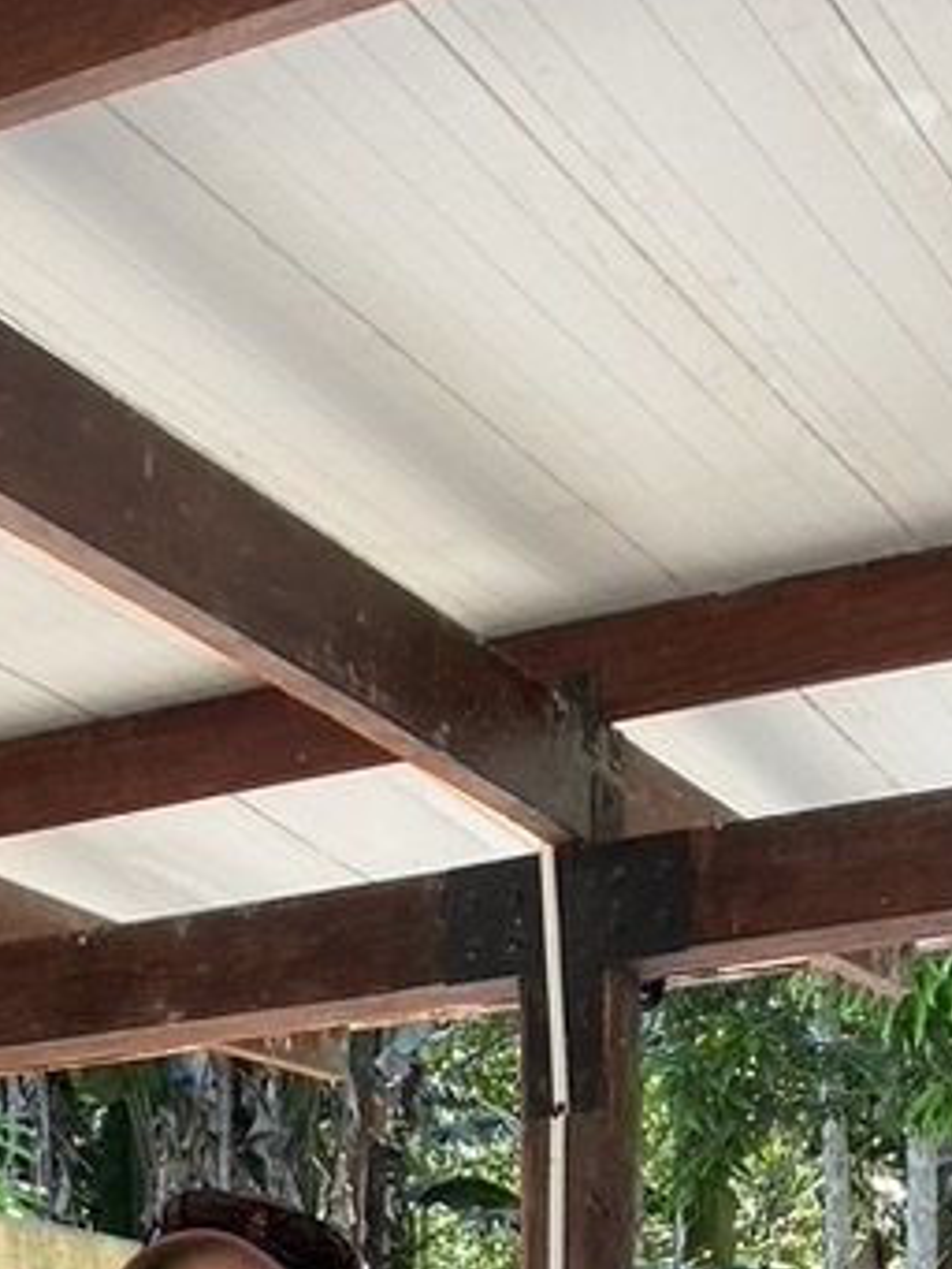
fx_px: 2858
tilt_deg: +0.8
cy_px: 1753
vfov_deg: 21.9
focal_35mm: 78
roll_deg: +1.2
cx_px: 286
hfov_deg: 18.8
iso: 64
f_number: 1.8
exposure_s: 1/121
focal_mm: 4.25
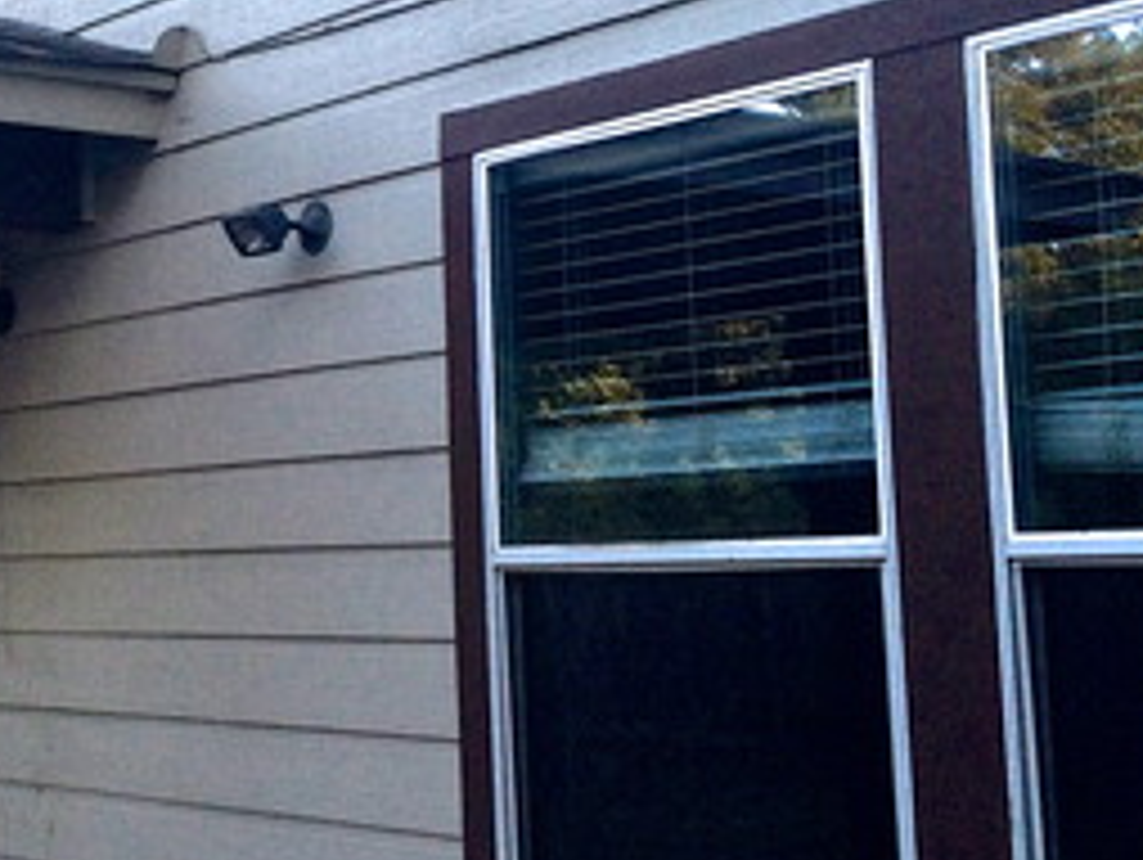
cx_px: -14
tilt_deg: +7.3
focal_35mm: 73
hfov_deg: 25.3
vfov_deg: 20.1
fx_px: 2413
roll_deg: -0.1
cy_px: 284
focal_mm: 4.15
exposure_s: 1/323
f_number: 2.2
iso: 32
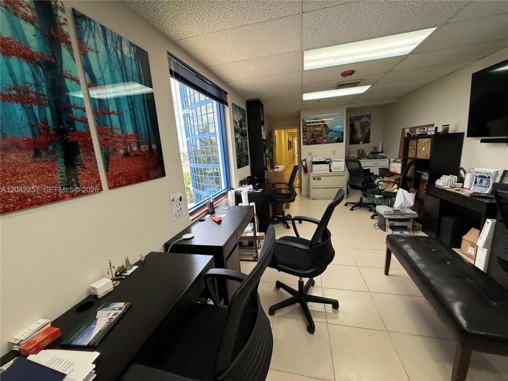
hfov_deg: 102.1
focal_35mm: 14
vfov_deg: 85.7
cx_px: 254
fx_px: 205
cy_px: 190
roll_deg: +4.3
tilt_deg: -12.0
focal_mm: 2.22
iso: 200
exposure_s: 1/120
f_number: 2.2
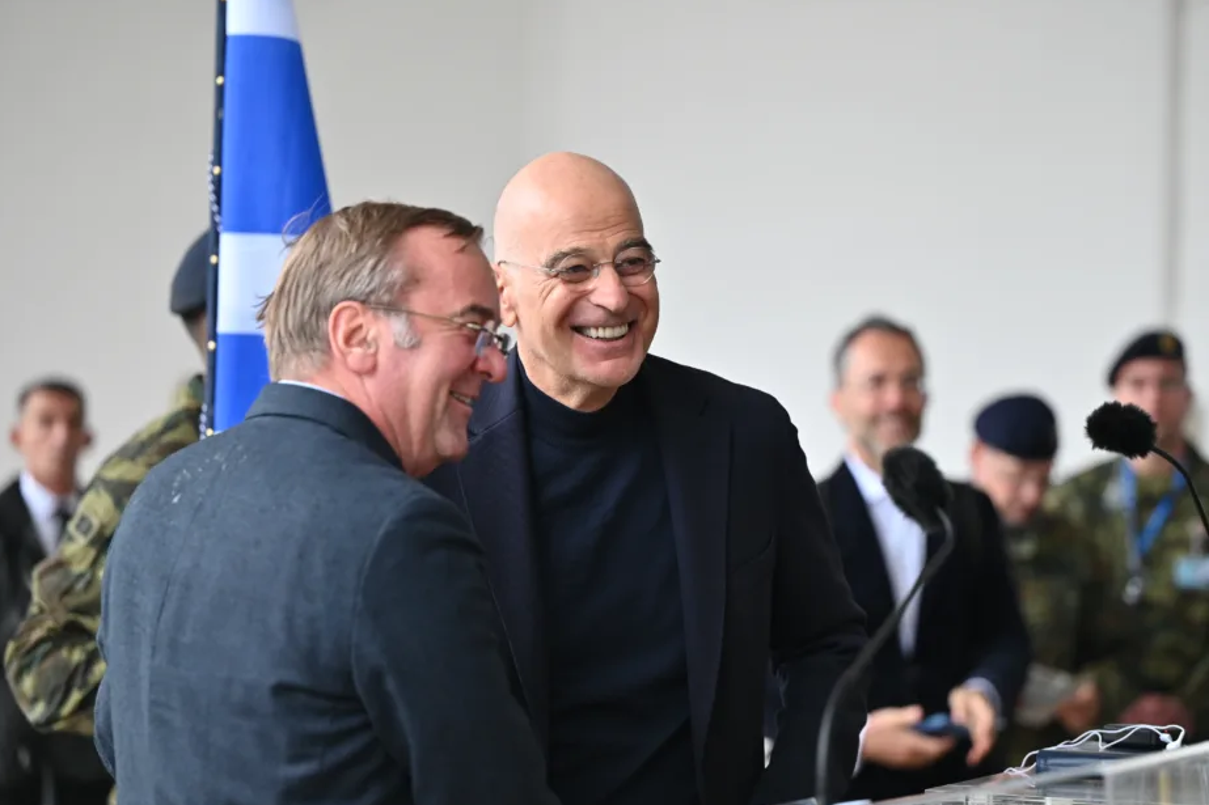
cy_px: 433
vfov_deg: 10.3
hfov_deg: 15.4
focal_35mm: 133
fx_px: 4465
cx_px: 664
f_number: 2.8
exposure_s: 1/640
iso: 800
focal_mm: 120
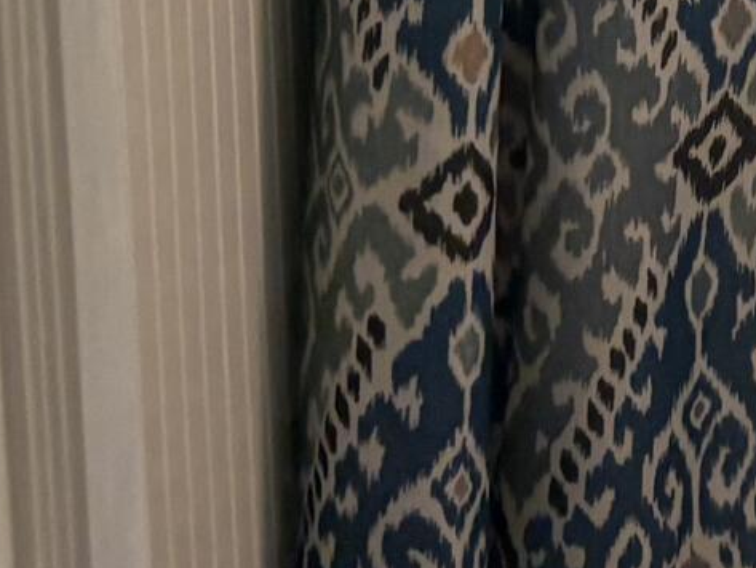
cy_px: -365
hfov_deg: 9.4
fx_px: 3604
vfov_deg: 8.7
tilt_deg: -11.4
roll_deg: -4.7
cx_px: 2270
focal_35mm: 165
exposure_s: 1/60
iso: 125
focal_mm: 5.96
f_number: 1.6
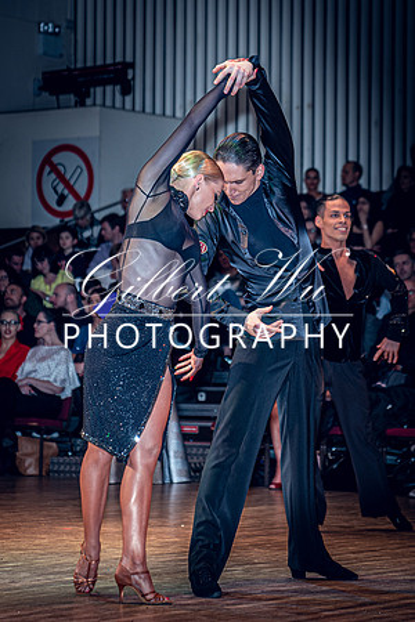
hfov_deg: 10.4
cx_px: 233
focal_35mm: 132
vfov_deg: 15.5
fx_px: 2289
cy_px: 250
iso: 200
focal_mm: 70
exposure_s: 1/125
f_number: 2.8
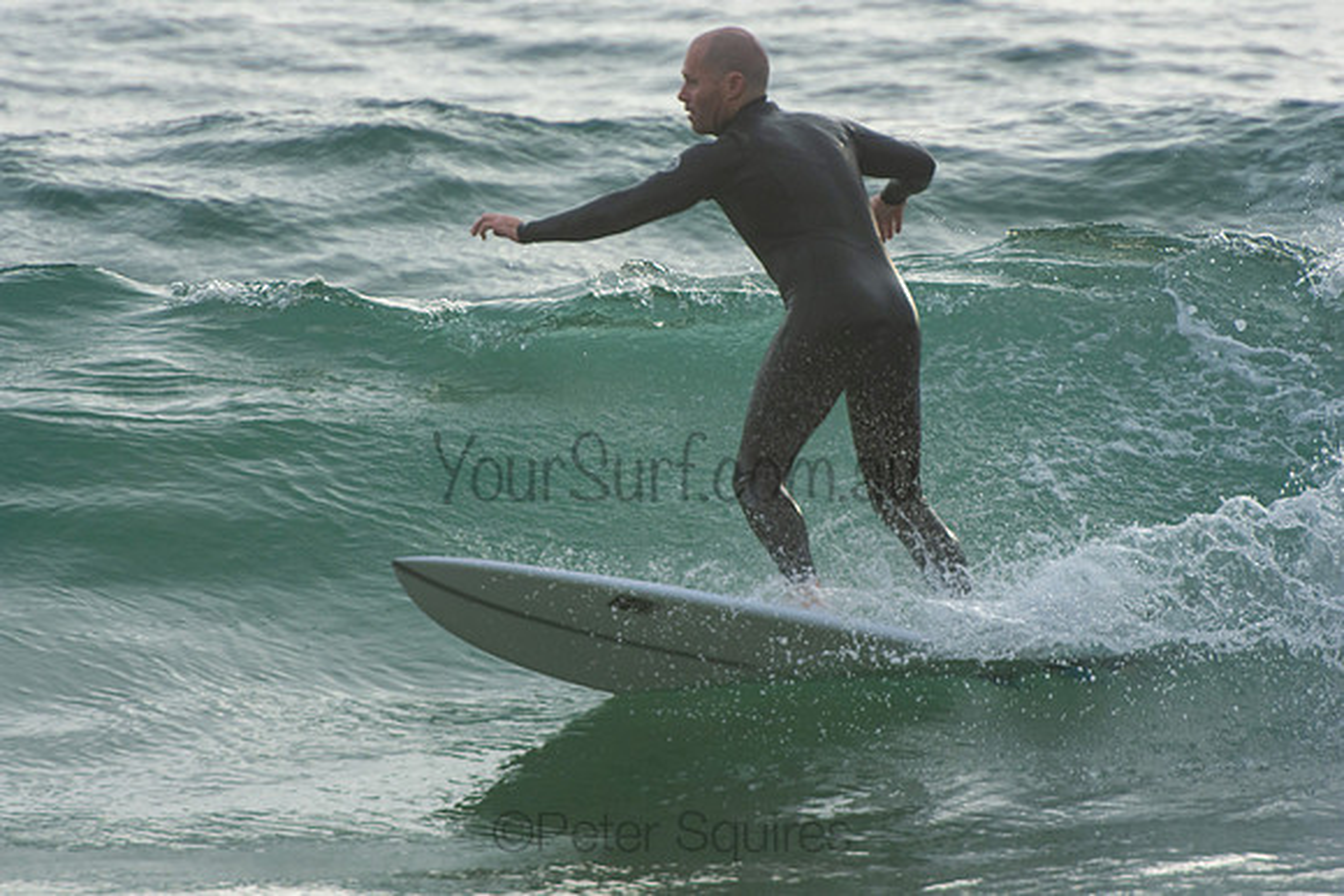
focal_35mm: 600
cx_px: 672
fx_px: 22404
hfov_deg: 3.4
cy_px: 448
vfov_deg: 2.3
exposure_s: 1/1000
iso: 400
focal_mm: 400
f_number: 5.6
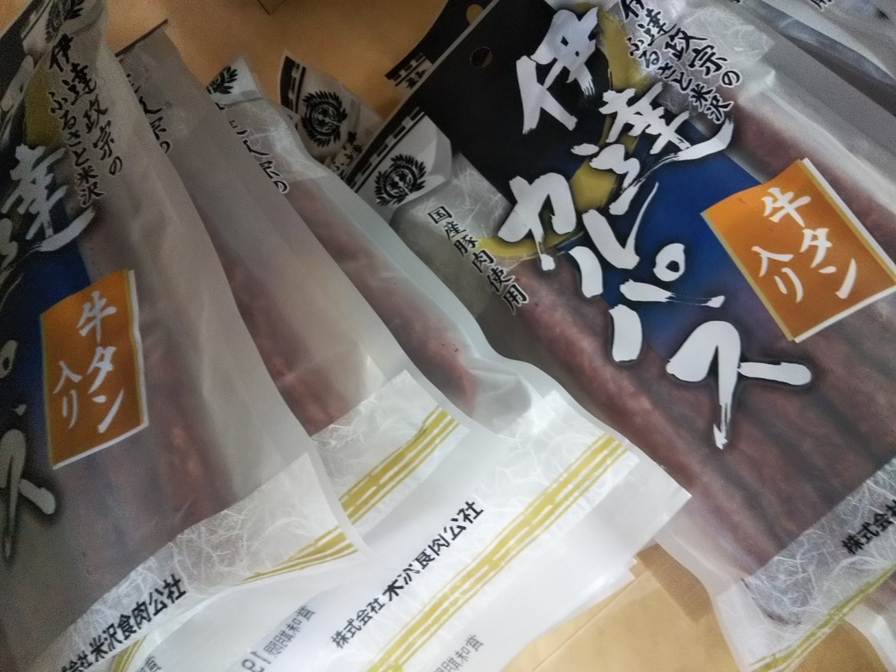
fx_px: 777
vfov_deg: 46.8
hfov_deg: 60.0
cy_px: 336
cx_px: 448
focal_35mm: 30
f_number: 2.2
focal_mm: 4
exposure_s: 1/30
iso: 200
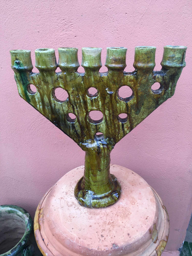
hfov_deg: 48.2
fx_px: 214
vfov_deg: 61.7
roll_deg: +1.7
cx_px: 96
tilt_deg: -26.9
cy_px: 128
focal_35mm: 29
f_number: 2.2
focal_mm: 4.15
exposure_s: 1/100
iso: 25
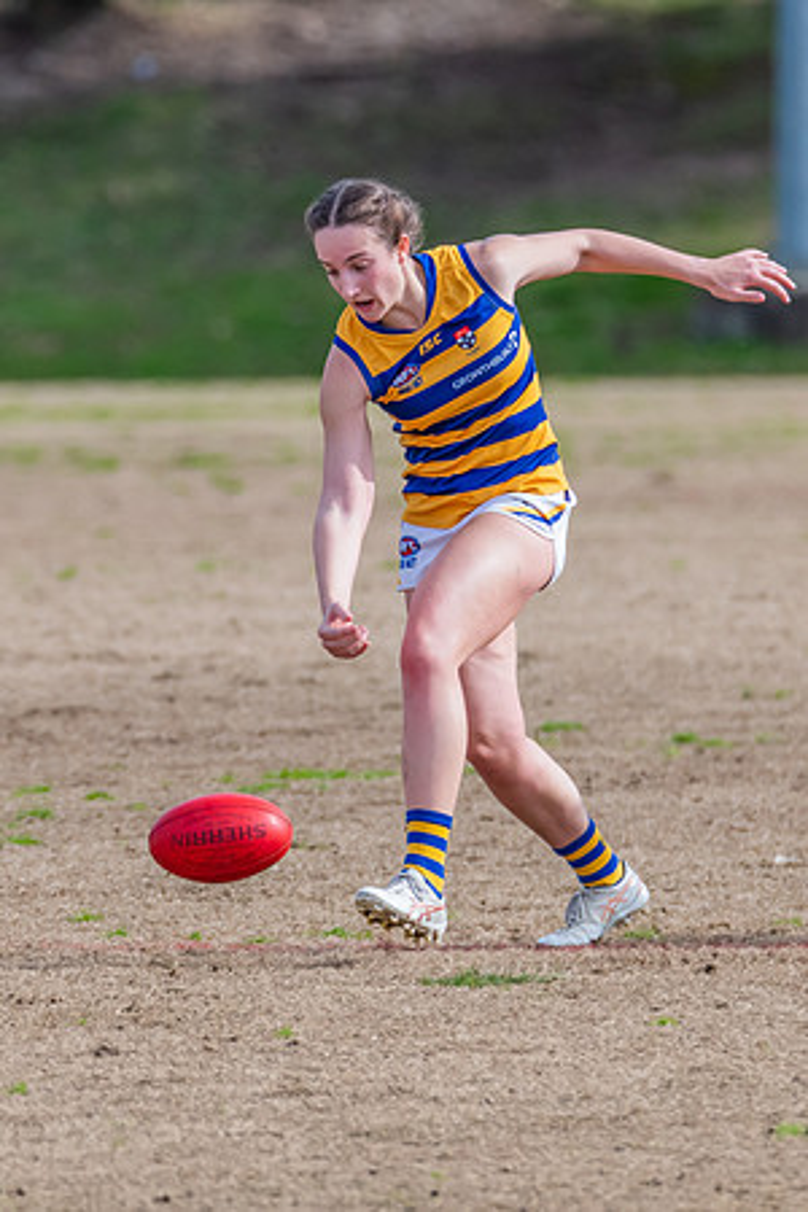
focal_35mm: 1007
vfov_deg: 2.0
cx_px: 402
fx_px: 33915
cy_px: 562
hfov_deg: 1.4
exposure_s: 1/1600
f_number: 7.1
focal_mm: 500
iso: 800
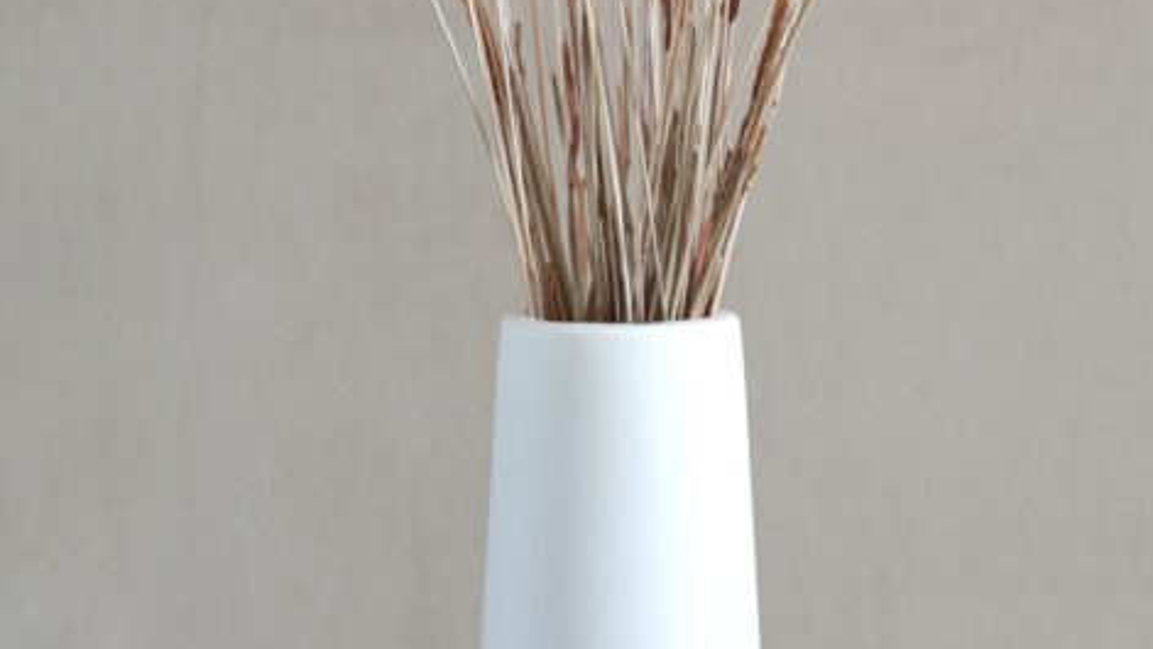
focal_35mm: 100
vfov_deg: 12.0
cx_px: 617
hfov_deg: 21.4
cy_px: -7
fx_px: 3057
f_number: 3.5
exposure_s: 1/20
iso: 100
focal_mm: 50
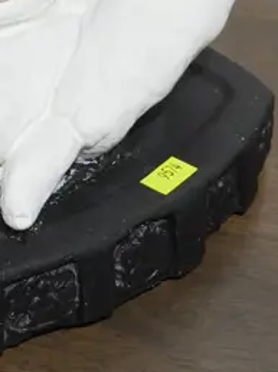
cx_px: -34
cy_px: -301
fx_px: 1705
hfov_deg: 9.2
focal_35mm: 159
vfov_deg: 11.5
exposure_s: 1/60
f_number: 4.5
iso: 500
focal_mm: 20
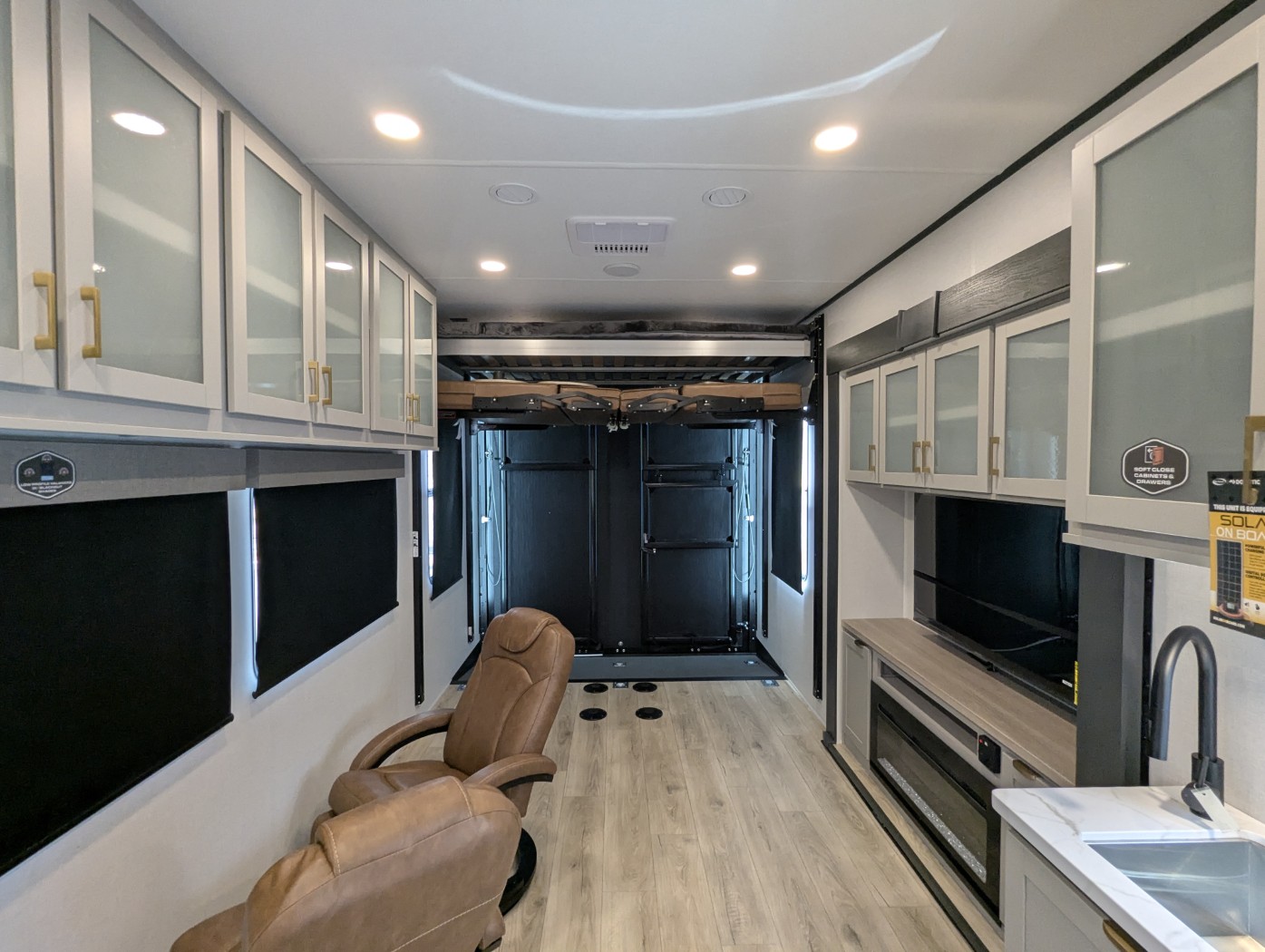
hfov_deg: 94.4
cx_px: 632
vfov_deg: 78.2
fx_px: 585
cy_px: 476
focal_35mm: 16
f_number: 2.2
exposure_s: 1/51.1
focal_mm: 2.35
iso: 176
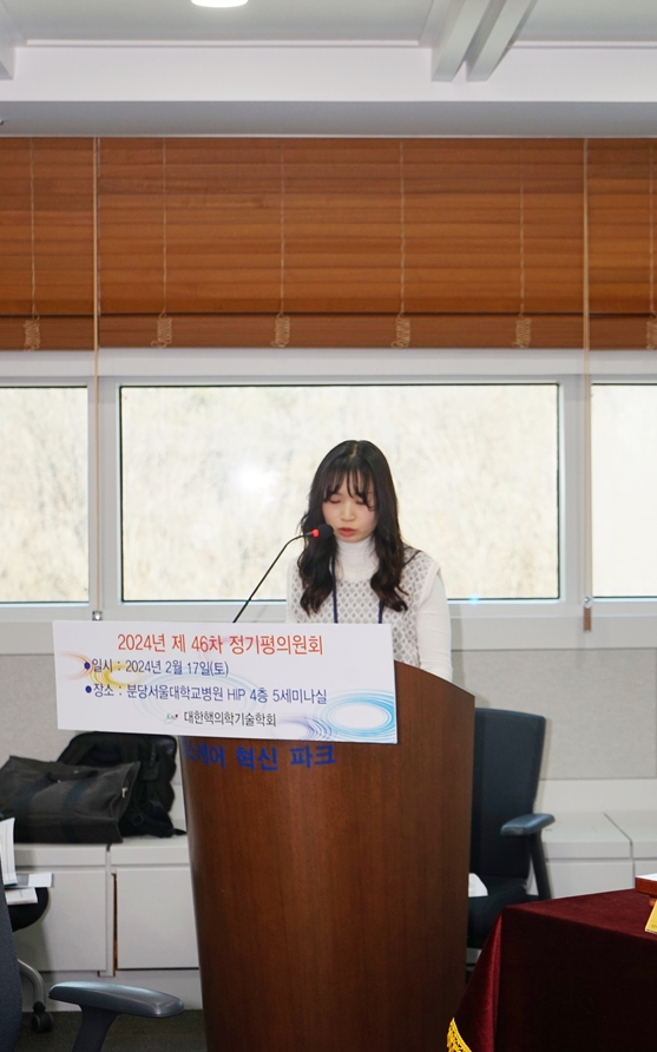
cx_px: 352
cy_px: 522
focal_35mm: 72
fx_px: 2064
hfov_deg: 18.1
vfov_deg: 28.6
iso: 400
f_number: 6.3
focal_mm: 70
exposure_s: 1/100
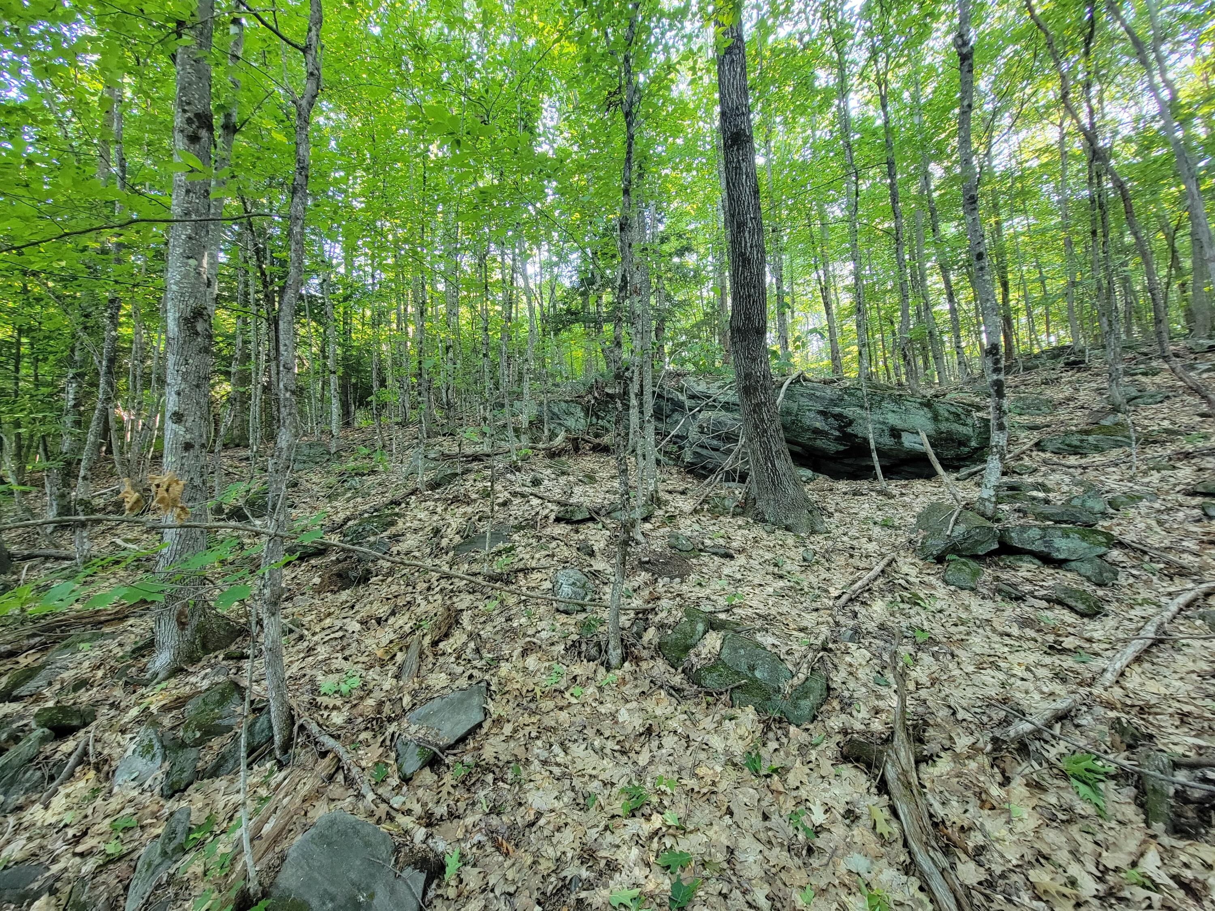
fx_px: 456
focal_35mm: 13
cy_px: 456
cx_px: 608
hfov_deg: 106.2
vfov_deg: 89.9
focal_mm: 2.2
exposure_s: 1/60
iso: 400
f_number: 2.2
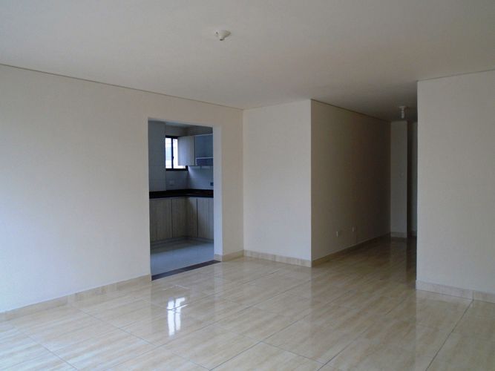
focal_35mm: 26
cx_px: 248
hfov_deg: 67.3
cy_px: 186
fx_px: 372
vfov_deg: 53.0
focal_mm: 4.6
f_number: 3.2
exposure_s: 1/125
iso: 100
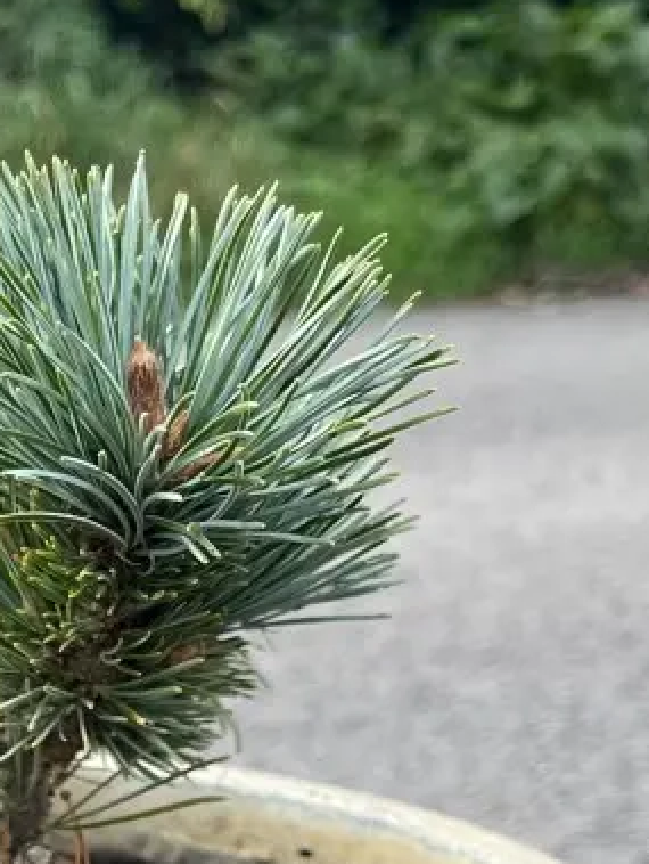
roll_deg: +0.3
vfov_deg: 23.9
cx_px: -34
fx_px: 1847
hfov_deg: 19.2
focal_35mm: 74
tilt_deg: -24.7
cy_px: 1044
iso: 50
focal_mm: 5.1
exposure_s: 1/737
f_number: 1.6
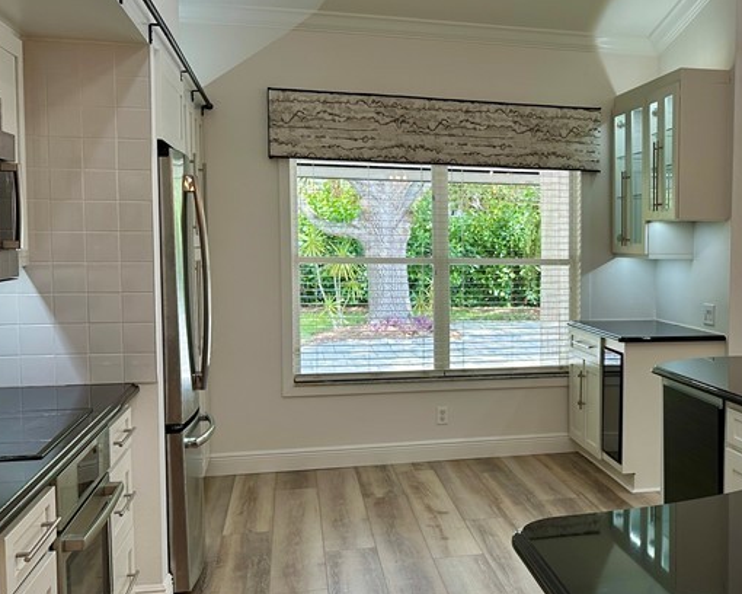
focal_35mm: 47
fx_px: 1032
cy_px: 320
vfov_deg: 32.1
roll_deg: -0.8
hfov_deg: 37.6
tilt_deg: -3.9
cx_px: 630
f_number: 1.78
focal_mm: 6.86
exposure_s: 1/268
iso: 80
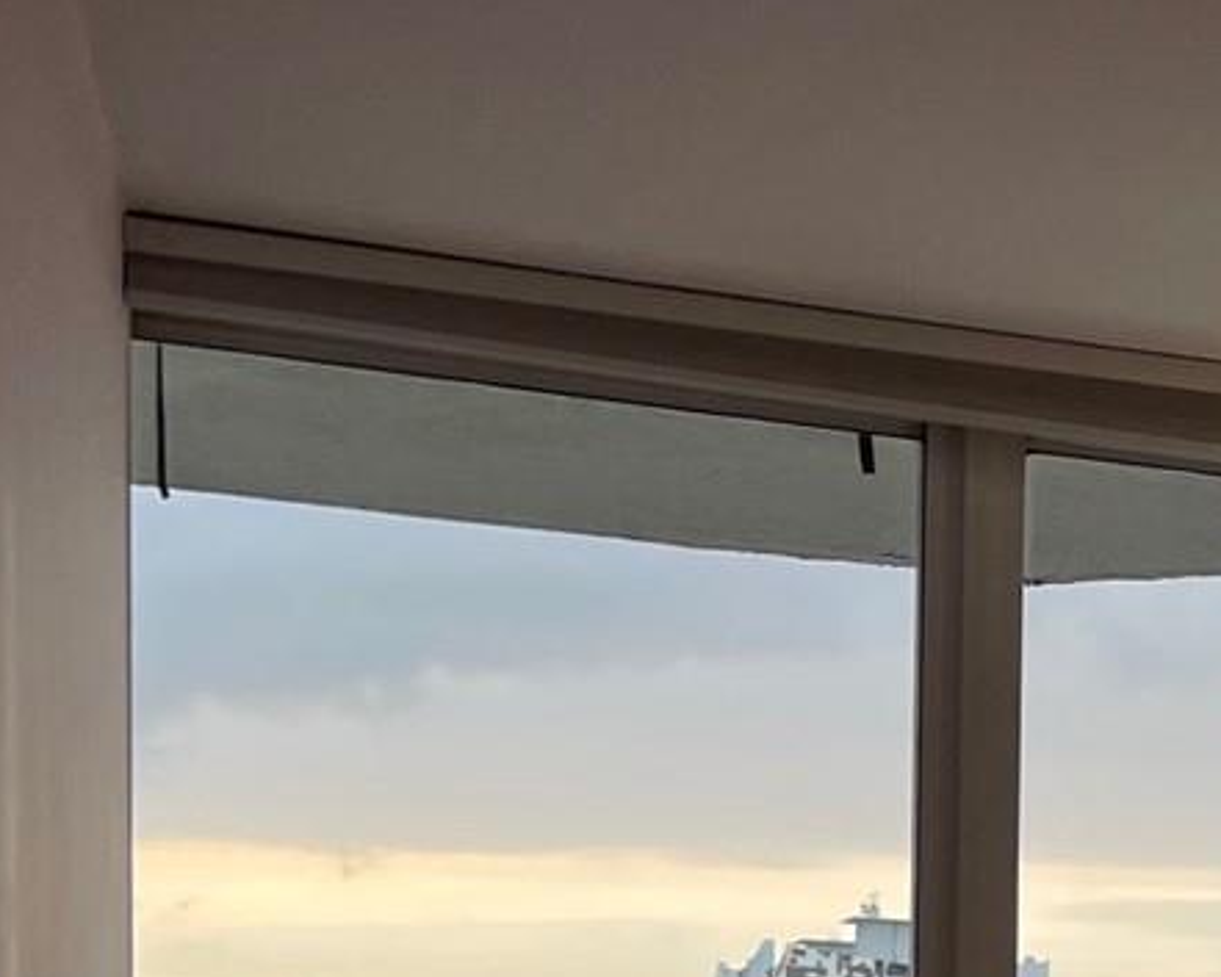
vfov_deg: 15.5
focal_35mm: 92
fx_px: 3325
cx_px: 1739
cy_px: 1436
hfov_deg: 18.8
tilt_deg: -4.7
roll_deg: -2.0
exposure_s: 1/60
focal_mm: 5.1
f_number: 1.6
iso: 64
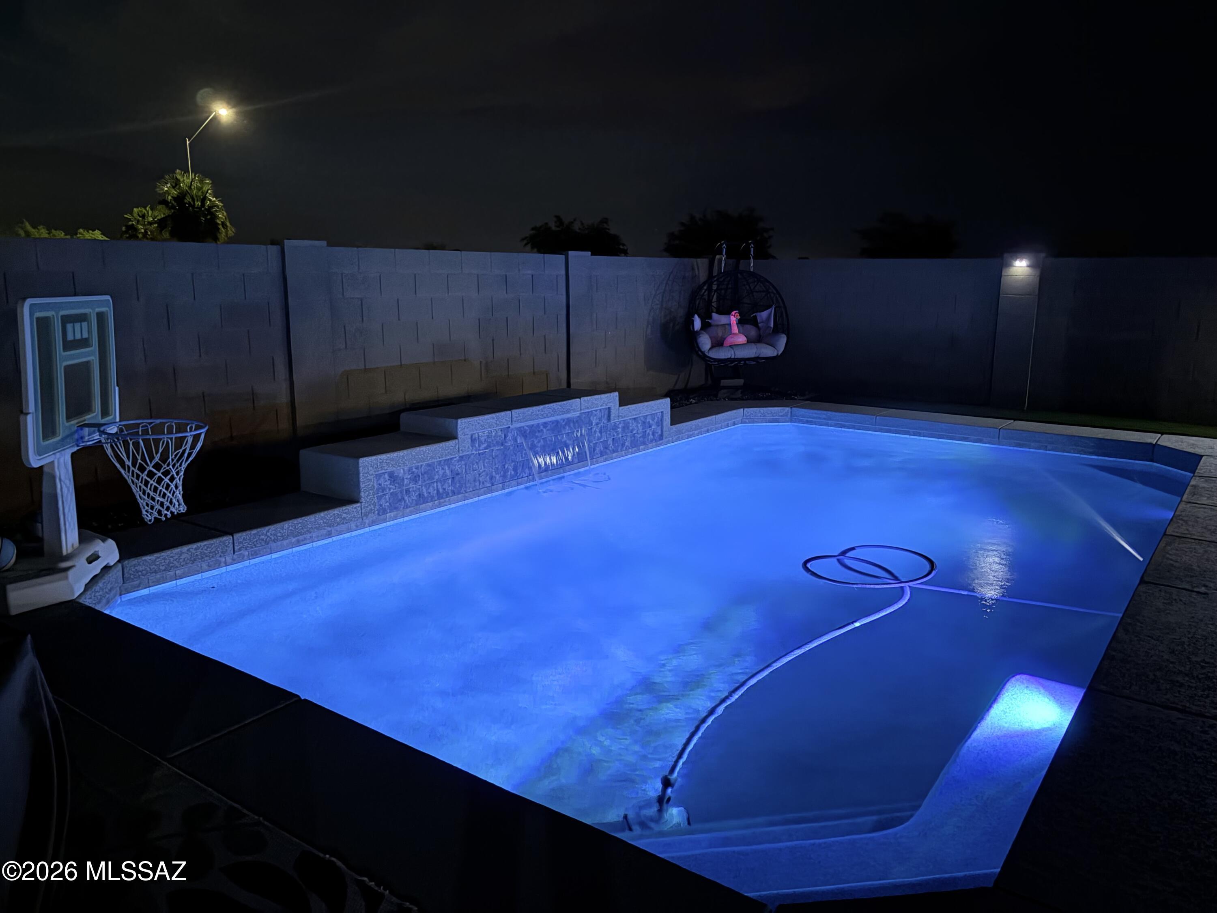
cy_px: 456
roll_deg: -0.2
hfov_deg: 67.3
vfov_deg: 53.1
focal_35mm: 26
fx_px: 914
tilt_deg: -11.7
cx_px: 608
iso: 1000
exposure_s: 1/9
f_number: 1.6
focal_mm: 5.96
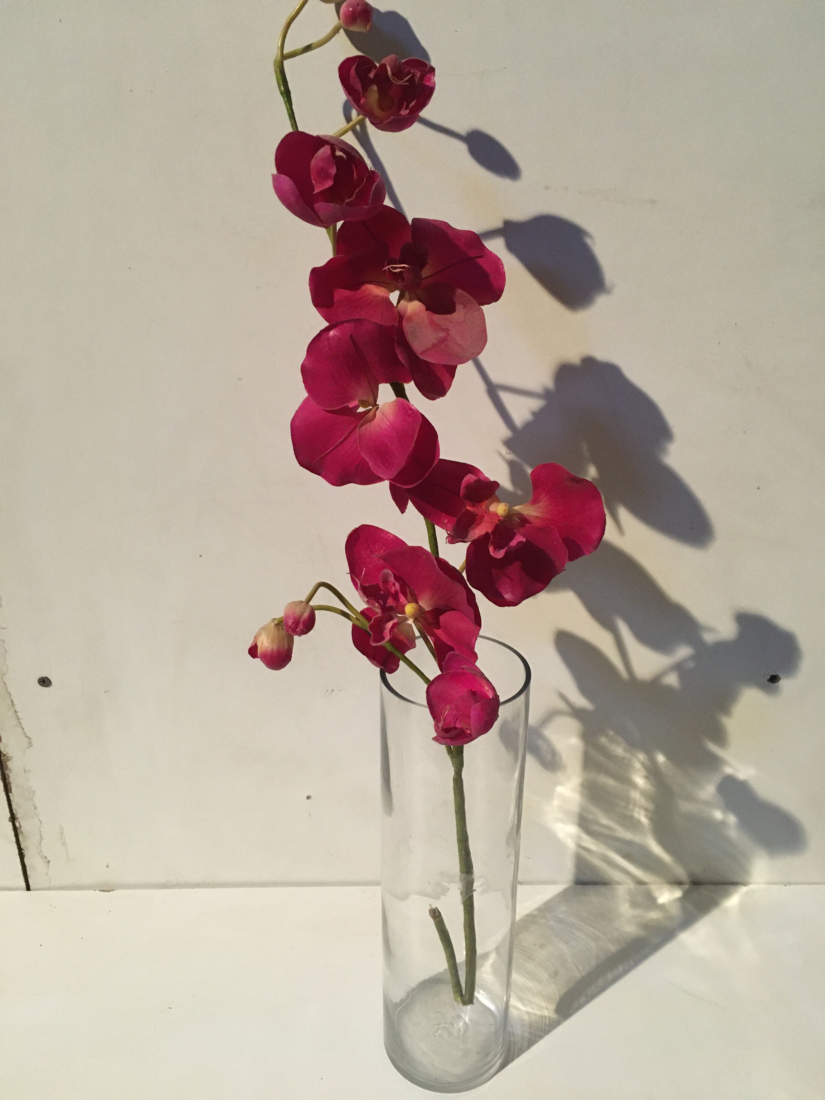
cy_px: 550
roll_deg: +0.2
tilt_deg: -26.7
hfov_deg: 48.2
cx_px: 412
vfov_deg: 61.7
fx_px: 922
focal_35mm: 29
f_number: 2.2
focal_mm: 4.15
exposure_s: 1/25
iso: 200
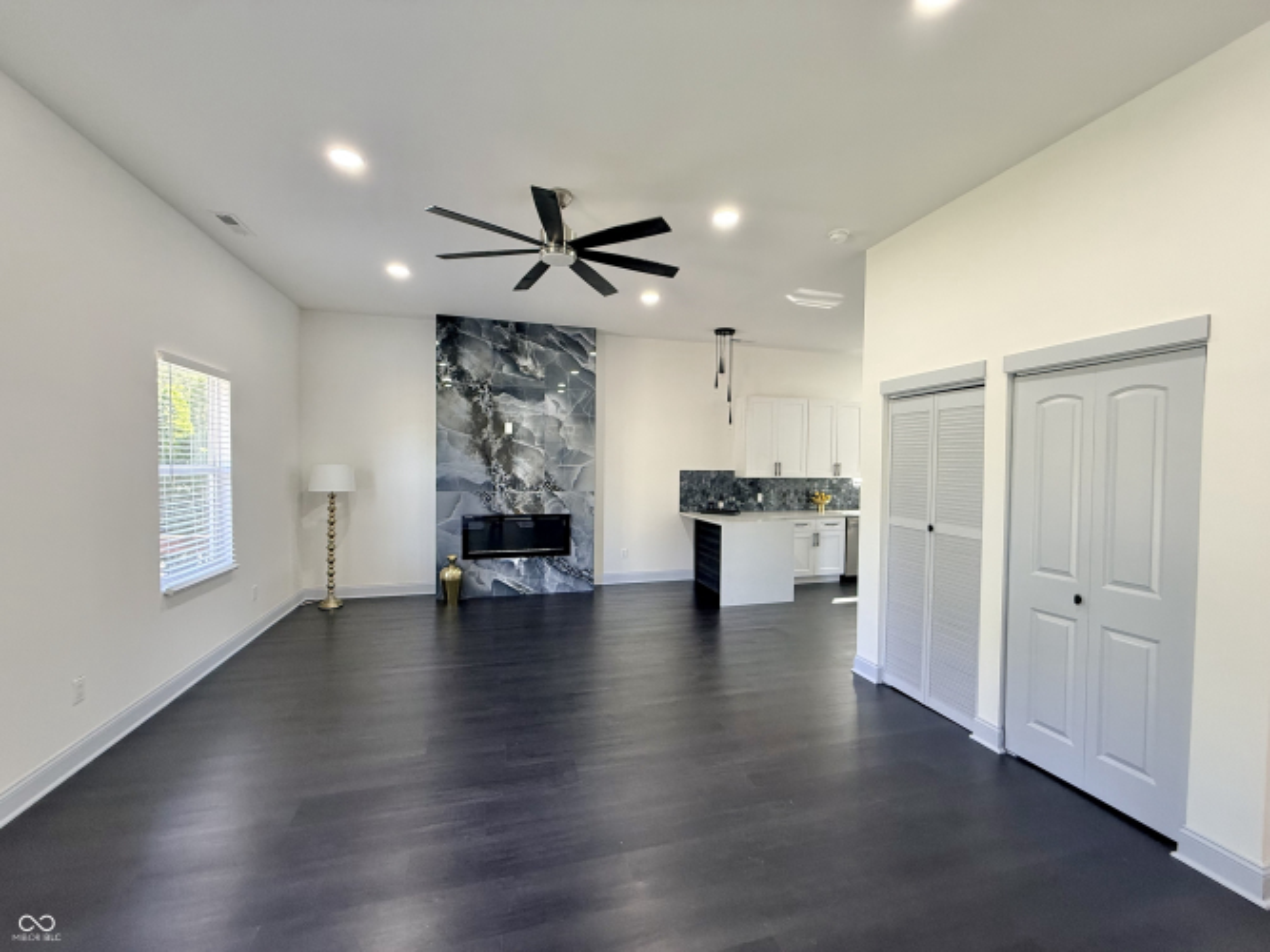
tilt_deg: -0.1
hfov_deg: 102.1
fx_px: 514
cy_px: 476
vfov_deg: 85.7
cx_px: 635
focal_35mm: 14
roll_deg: -0.1
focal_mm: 2.22
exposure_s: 1/99
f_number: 2.2
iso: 250
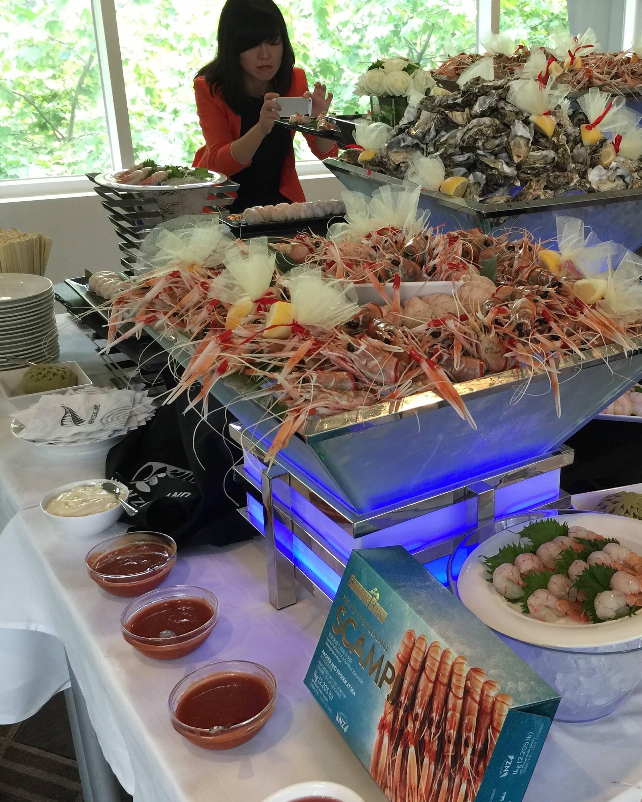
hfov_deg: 37.7
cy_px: 400
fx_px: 902
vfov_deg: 47.9
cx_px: 513
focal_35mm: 38
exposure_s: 1/30
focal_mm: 4.15
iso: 40
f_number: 2.2
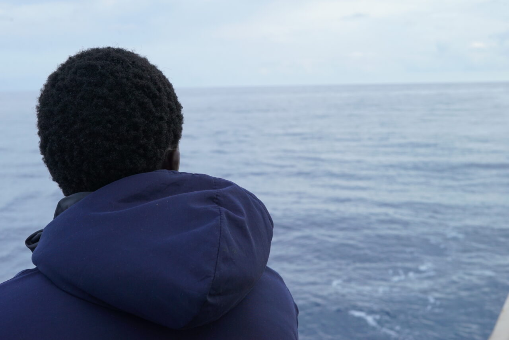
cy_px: 170
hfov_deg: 39.6
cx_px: 254
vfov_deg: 27.0
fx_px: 707
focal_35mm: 50
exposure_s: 1/500
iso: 800
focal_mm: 50
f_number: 9
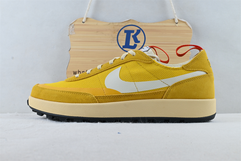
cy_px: 80
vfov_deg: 33.6
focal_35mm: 40
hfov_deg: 48.7
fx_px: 266
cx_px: 120
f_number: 10
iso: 100
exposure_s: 1/15
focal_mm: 26.5
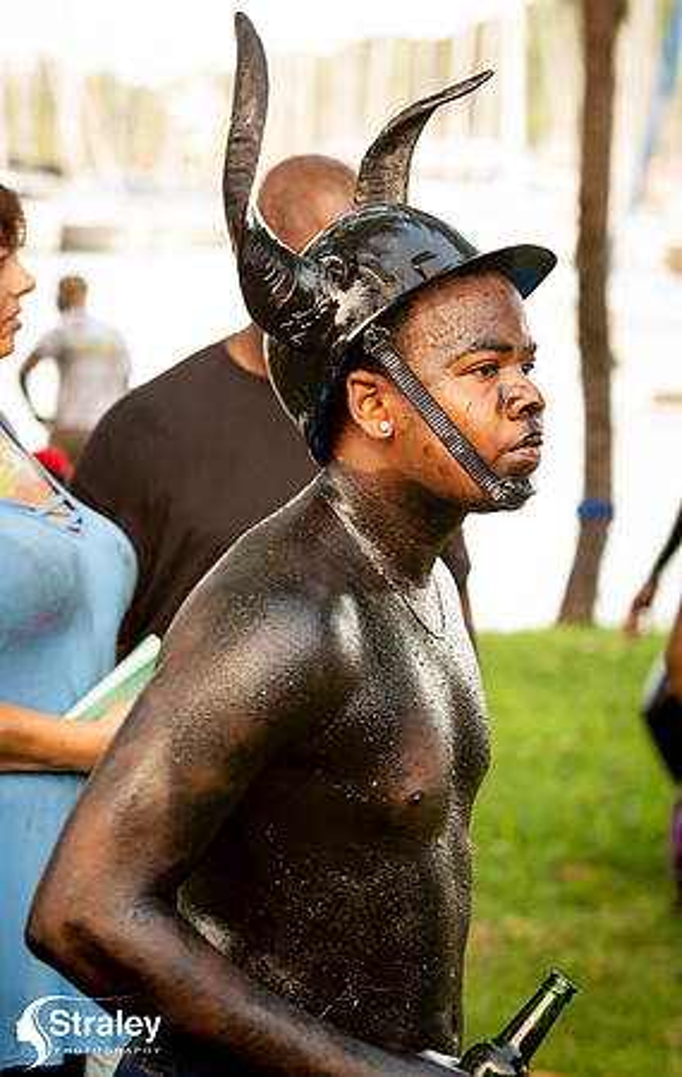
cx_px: 241
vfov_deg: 13.5
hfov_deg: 8.5
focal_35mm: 155
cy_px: 529
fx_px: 4561
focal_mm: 100
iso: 560
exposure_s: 1/200
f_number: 5
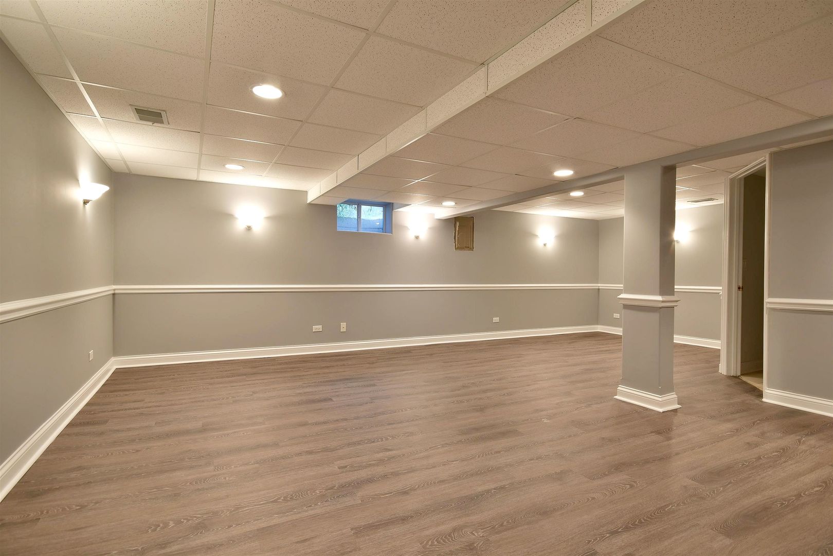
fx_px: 416
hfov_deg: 90.0
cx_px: 416
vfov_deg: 67.4
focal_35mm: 18
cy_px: 278
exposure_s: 1/2
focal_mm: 12
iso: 200
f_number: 8
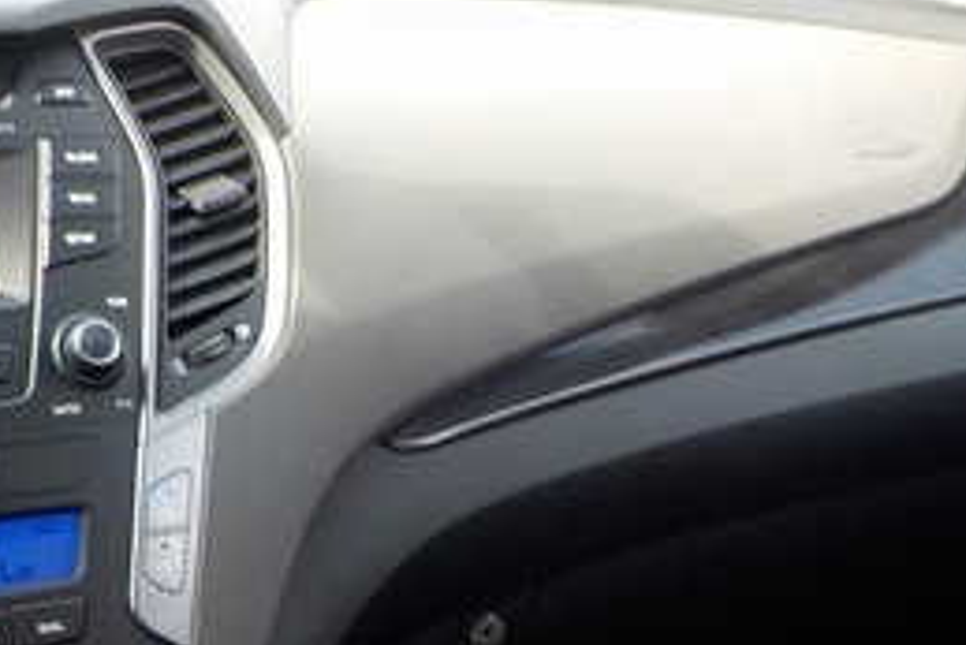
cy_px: 626
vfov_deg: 17.4
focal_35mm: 77
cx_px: 489
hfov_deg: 26.3
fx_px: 2067
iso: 125
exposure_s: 1/100
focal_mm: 4.1
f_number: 3.3
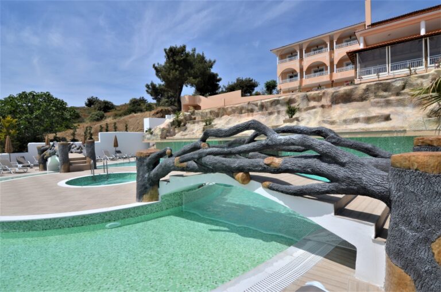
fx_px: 202
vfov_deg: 71.8
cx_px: 220
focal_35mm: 16
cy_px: 146
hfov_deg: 95.1
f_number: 10
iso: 100
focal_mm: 11
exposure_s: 1/400
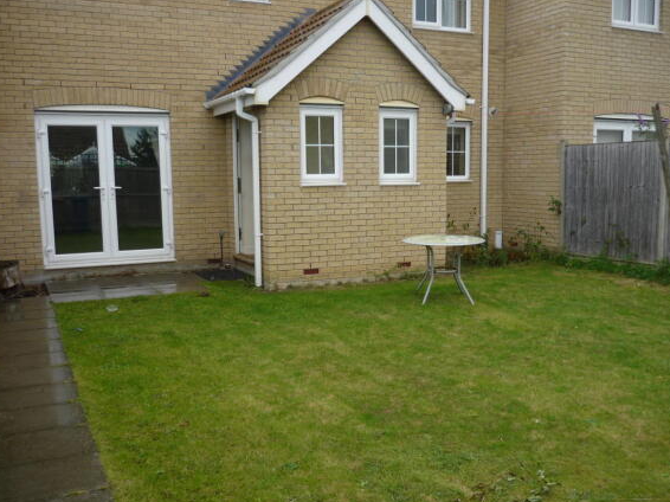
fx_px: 658
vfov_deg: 41.8
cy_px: 255
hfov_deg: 54.0
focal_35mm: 34
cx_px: 332
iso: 100
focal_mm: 5.5
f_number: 2.8
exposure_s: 1/500
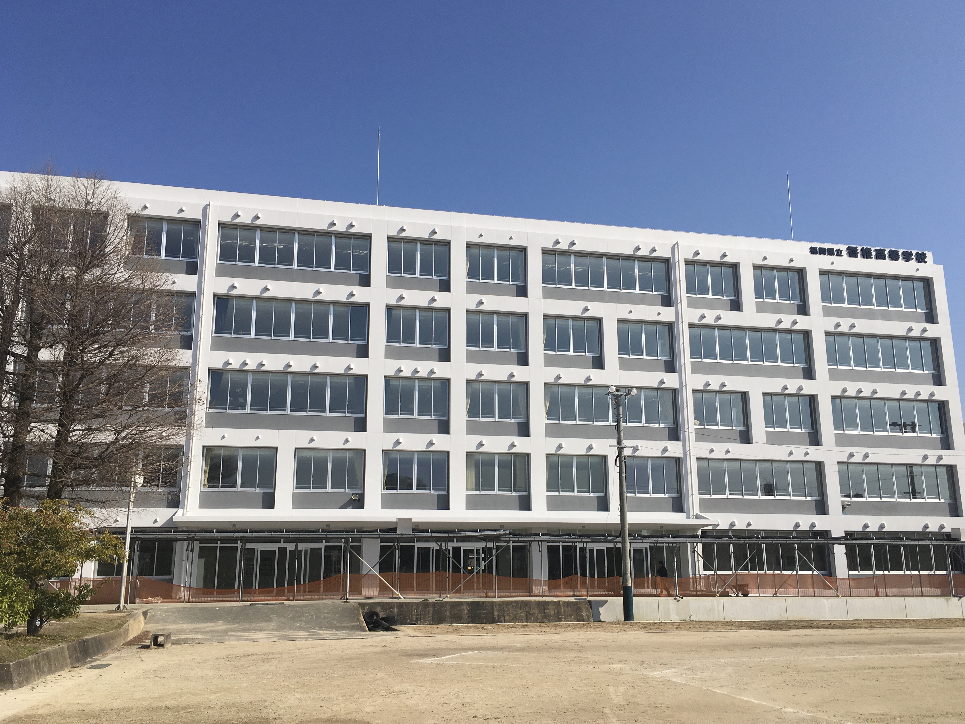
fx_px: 864
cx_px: 495
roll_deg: -0.2
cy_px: 374
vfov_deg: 45.4
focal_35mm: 31
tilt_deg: +11.7
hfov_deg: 58.3
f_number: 2.2
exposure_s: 1/2959
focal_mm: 4.15
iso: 25
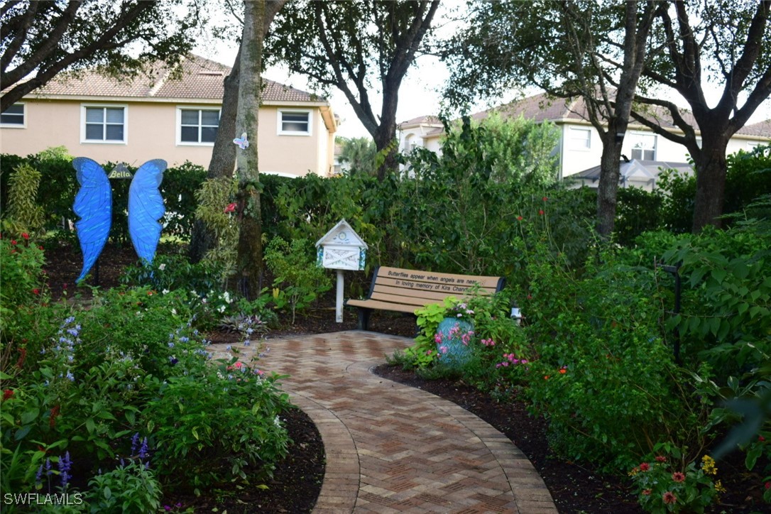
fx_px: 899
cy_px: 257
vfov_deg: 31.9
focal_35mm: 42
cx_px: 386
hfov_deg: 46.4
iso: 800
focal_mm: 28
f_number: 5.6
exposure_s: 1/125
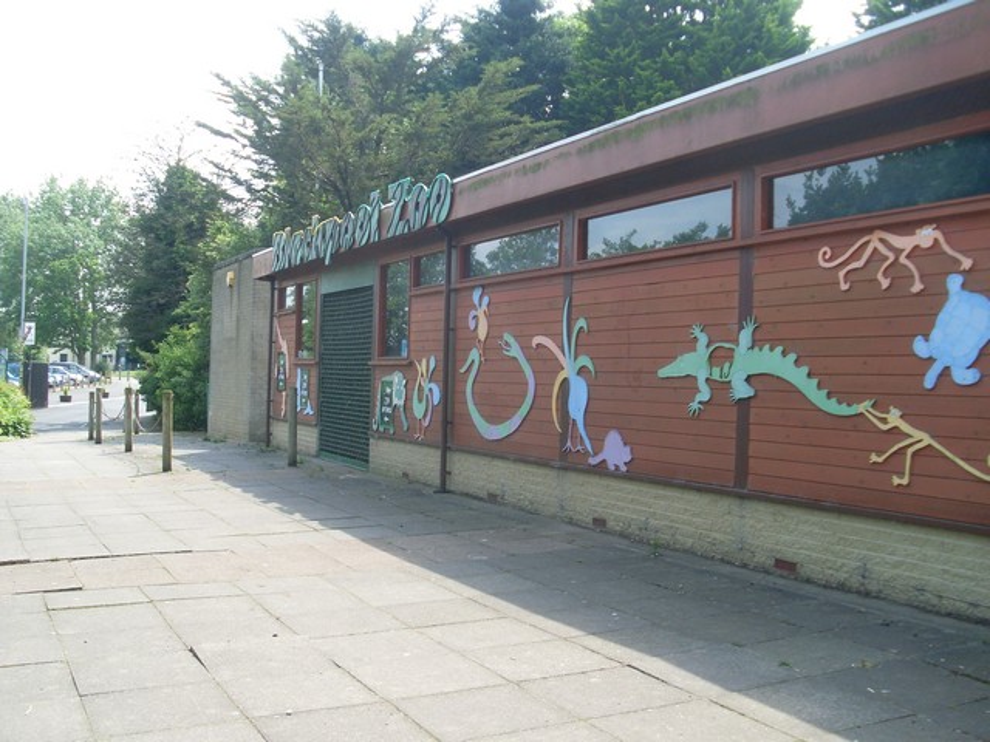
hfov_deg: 49.0
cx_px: 495
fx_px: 1087
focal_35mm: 38
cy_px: 371
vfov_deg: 37.7
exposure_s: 1/60
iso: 80
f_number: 7.7
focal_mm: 6.3
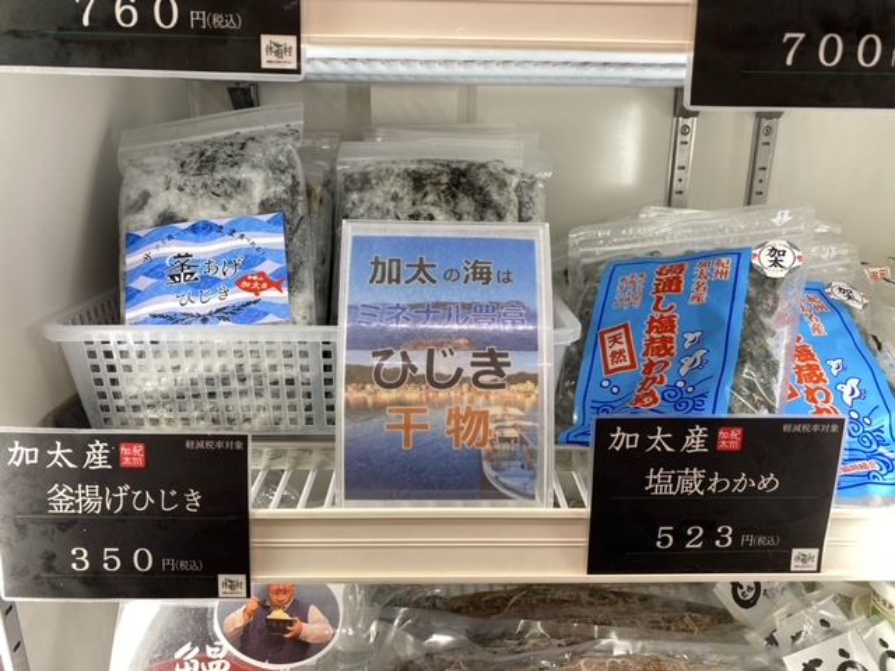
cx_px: 448
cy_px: 336
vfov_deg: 53.1
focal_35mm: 26
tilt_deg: -17.7
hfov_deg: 67.3
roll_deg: -1.2
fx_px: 672
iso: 32
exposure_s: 1/120
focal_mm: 4.25
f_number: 1.8
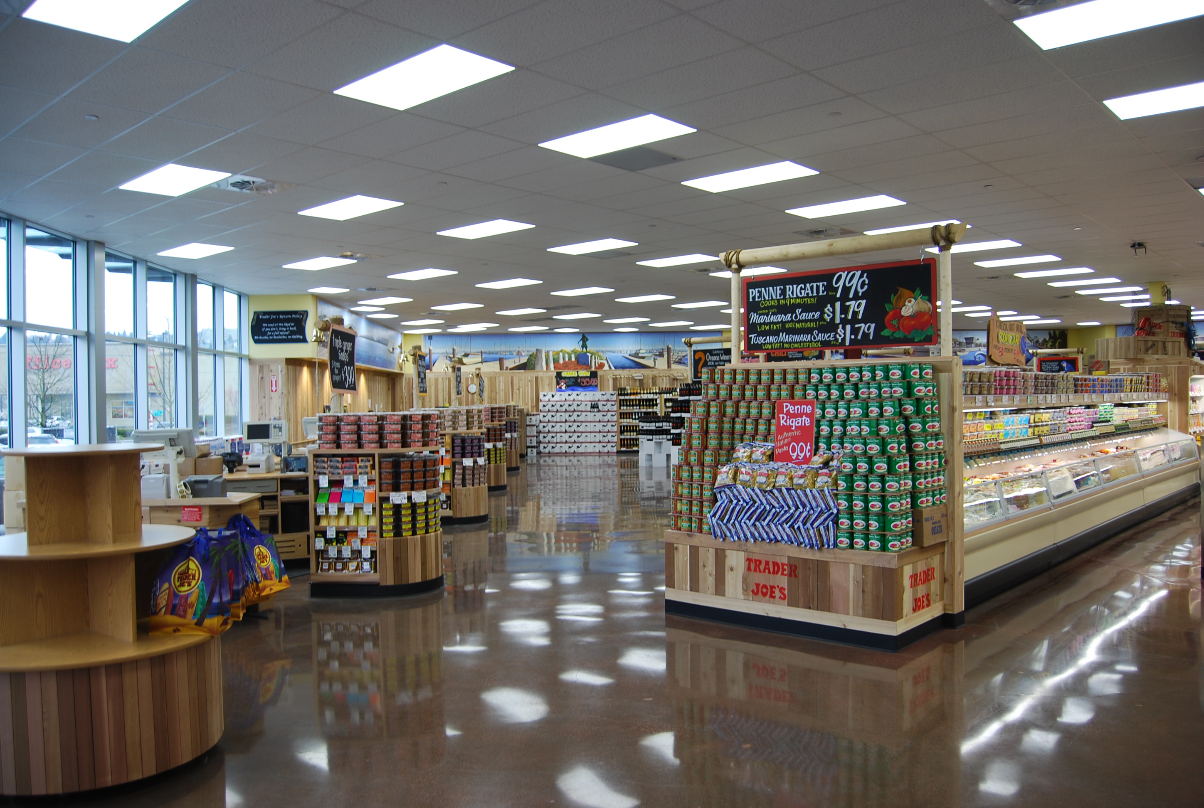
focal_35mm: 27
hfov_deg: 67.3
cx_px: 602
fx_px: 905
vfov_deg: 48.1
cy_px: 404
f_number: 3.5
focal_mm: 18
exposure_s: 1/20
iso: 100
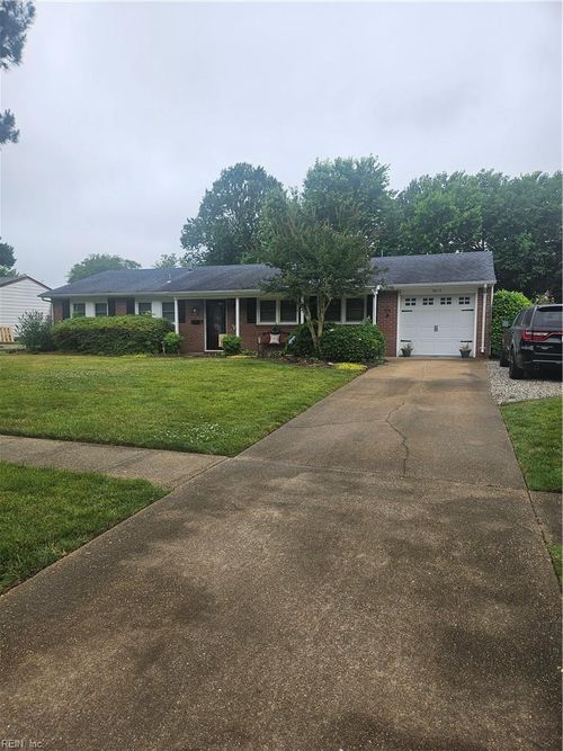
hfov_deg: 58.9
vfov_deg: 73.9
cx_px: 282
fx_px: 499
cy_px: 376
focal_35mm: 23
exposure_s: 1/384
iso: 25
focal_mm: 5.4
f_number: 1.8
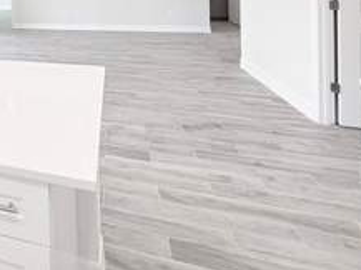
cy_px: -11
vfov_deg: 39.1
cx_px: -15
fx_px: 323
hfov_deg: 46.7
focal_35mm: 31
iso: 400
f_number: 2.2
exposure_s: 1/120
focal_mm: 2.22
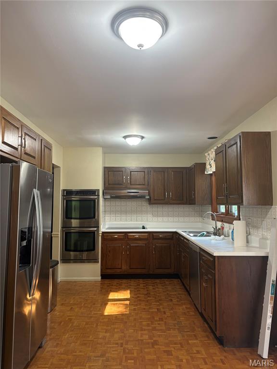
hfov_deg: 53.1
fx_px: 277
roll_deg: -0.3
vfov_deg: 67.3
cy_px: 184
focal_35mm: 26
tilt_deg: +4.7
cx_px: 138
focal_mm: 5.96
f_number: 1.6
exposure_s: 1/60
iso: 125
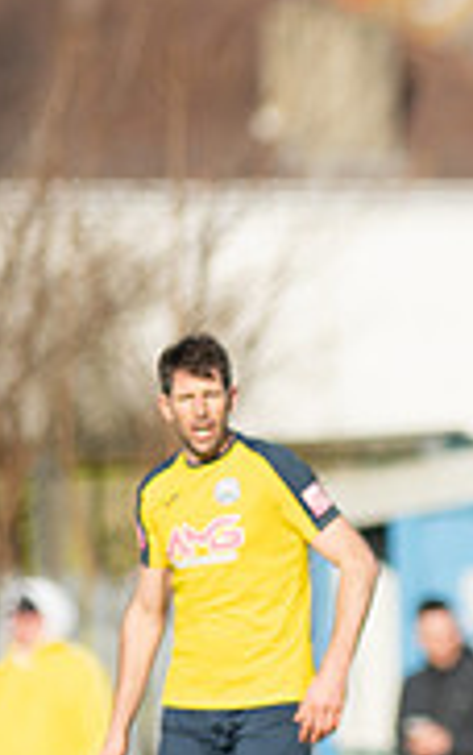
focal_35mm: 1463
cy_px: 649
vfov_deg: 1.4
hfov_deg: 0.9
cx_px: 1182
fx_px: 30127
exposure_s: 1/5000
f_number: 2.8
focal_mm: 300
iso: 250
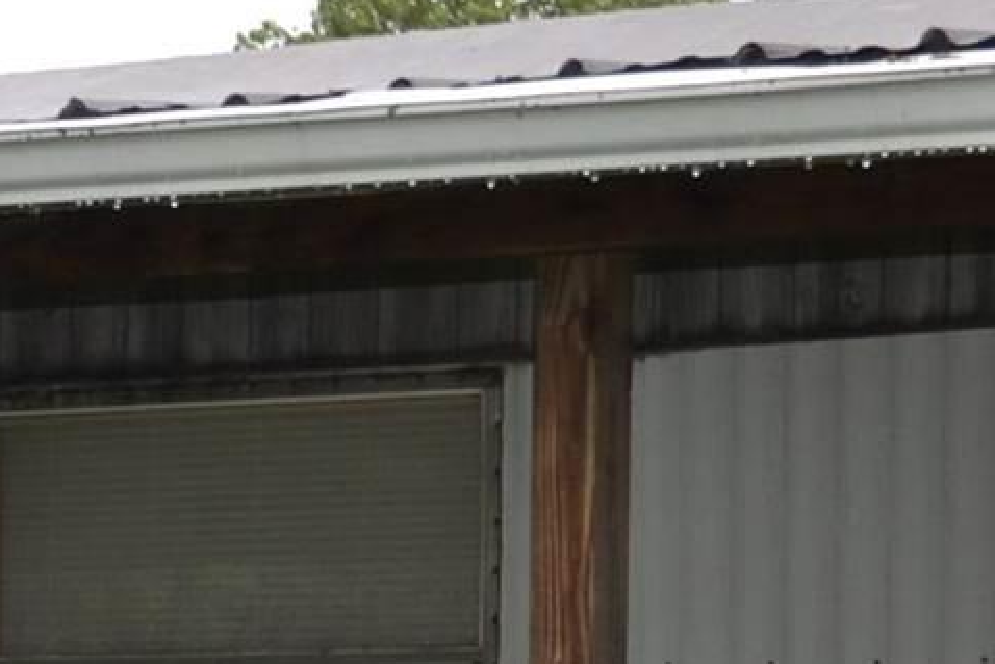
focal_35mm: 212
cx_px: -454
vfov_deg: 6.4
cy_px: 1124
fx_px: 5861
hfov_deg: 9.5
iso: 100
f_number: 4
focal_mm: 22
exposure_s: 1/125
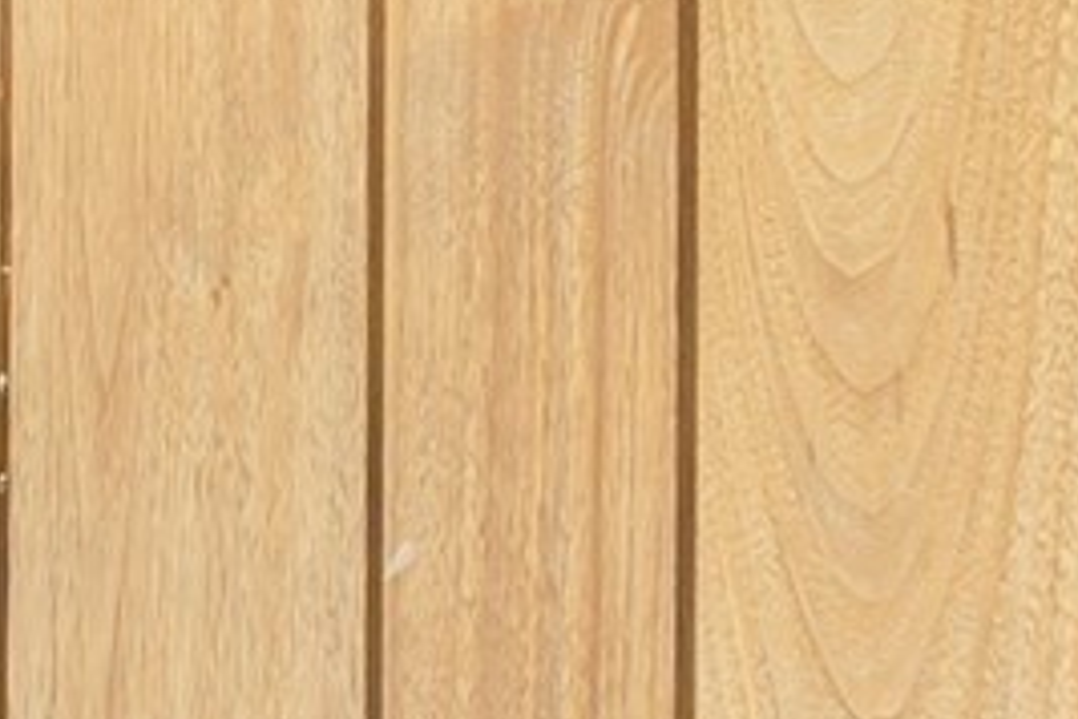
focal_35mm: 183
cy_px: 584
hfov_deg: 8.4
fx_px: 5479
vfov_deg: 7.5
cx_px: -2695
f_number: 11
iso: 400
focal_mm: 24
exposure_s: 1.5
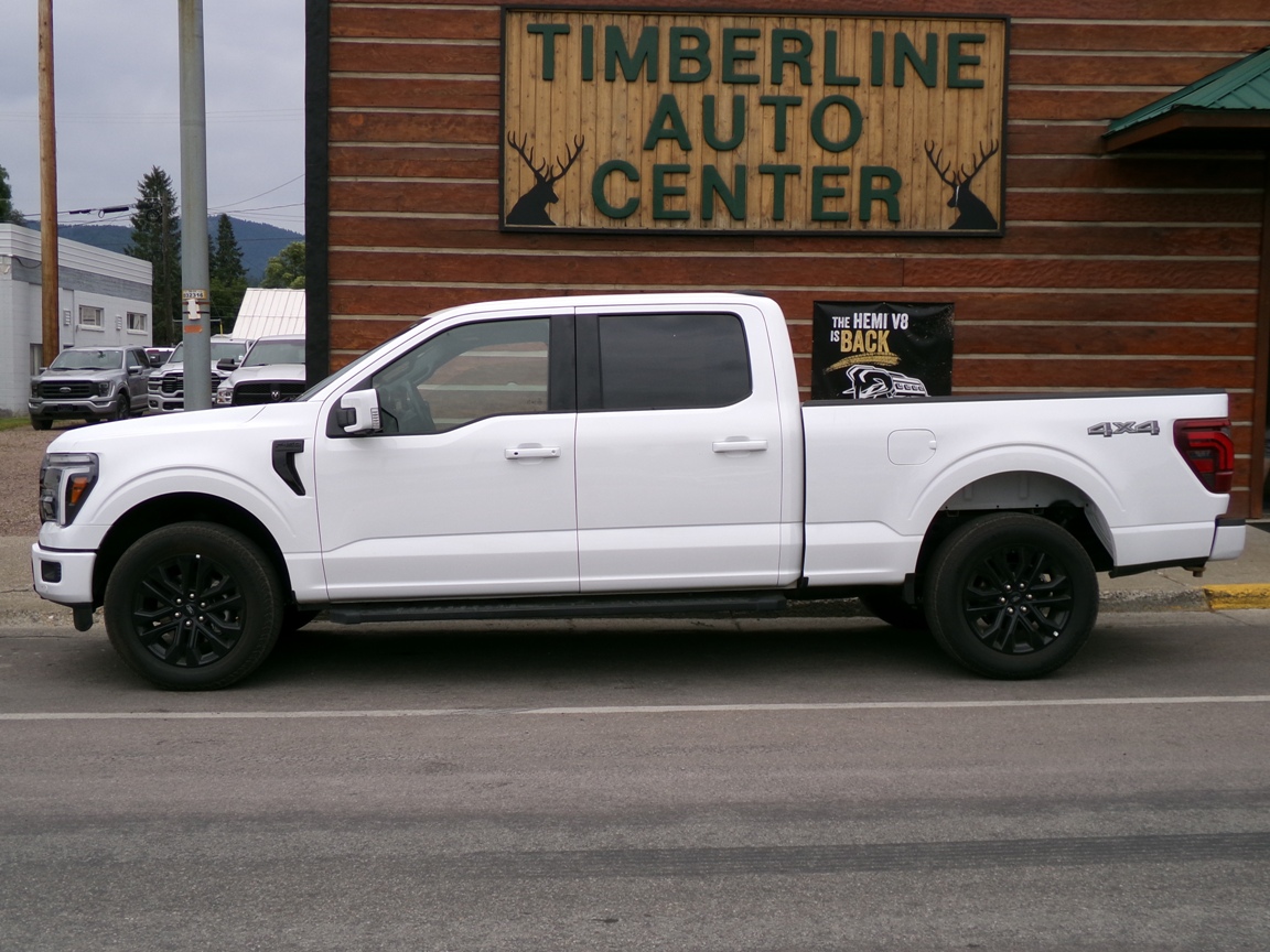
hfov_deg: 50.1
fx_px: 1357
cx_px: 635
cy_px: 476
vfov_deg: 38.7
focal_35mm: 37
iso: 100
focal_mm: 6.6
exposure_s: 1/400
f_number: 4
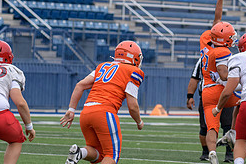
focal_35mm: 482
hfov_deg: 4.3
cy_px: 131
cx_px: 314
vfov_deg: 2.9
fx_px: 3293
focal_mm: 155
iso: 450
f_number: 3.5
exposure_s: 1/1000
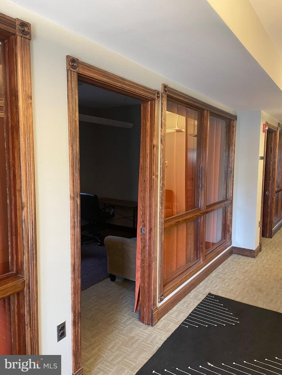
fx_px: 282
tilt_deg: -5.4
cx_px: 141
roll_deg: +0.1
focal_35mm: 26
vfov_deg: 67.3
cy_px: 188
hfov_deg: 53.1
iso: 200
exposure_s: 1/60
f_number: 1.6
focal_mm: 4.2
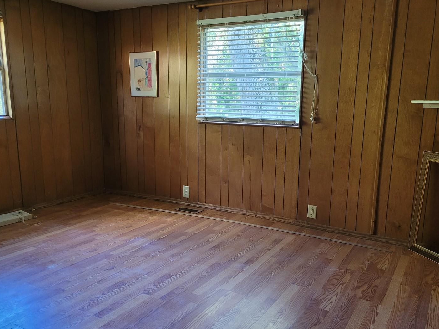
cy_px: 172
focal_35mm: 30
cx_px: 250
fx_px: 380
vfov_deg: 46.8
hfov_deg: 59.7
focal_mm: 5.4
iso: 250
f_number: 1.8
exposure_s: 1/39
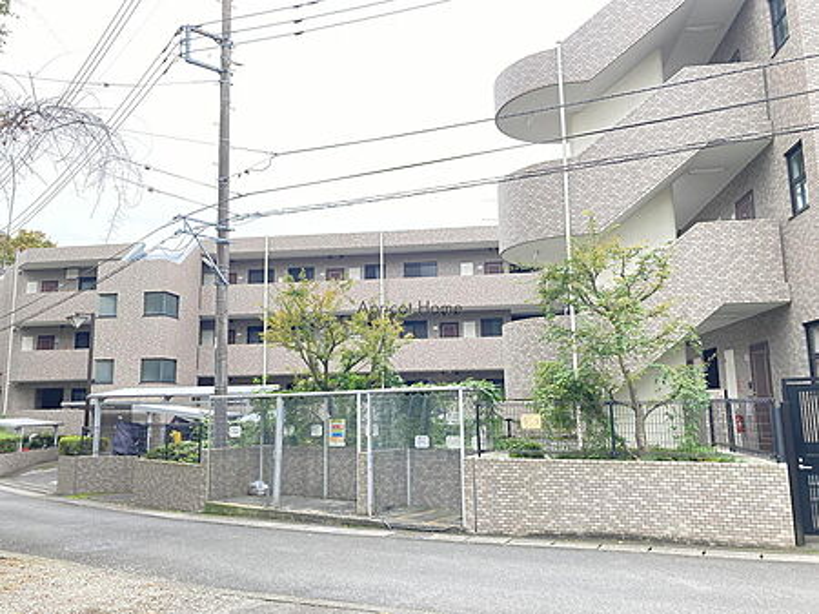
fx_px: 662
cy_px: 307
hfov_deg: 63.5
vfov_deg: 49.7
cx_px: 410
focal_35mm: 28
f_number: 1.8
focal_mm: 3.99
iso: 50
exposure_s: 1/121
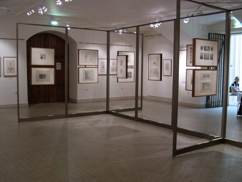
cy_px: 91
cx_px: 121
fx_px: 266
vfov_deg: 37.8
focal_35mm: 38
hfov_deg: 49.0
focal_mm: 8
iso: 109
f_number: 2.8
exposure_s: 1/4.8
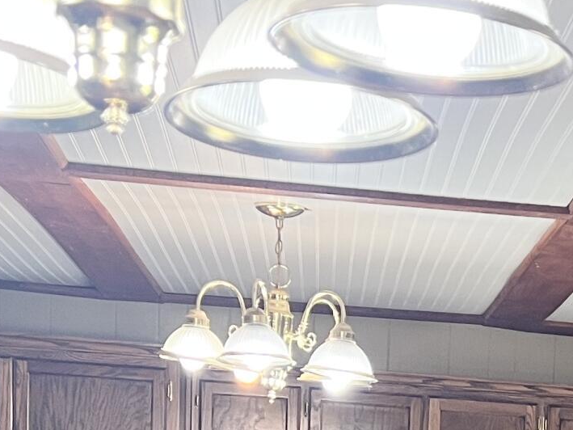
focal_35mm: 110
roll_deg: -3.7
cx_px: 673
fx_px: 1821
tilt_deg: -8.0
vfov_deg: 12.1
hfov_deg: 17.1
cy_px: 826
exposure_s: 1/60
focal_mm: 5.7
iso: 80
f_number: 1.5
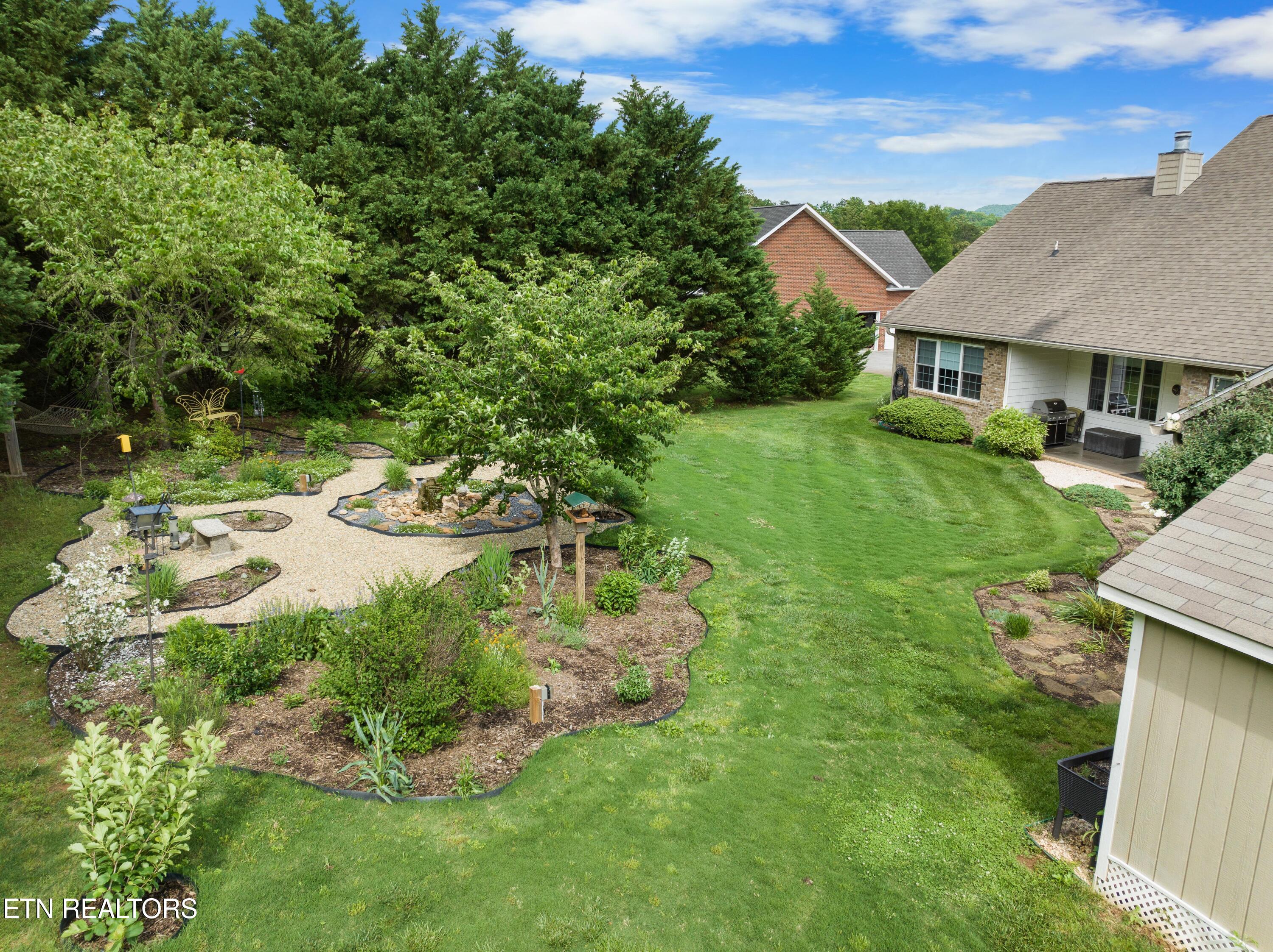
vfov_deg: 56.8
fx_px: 882
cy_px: 476
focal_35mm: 24
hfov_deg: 71.6
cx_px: 636
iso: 190
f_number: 2.8
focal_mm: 12.29
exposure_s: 1/320
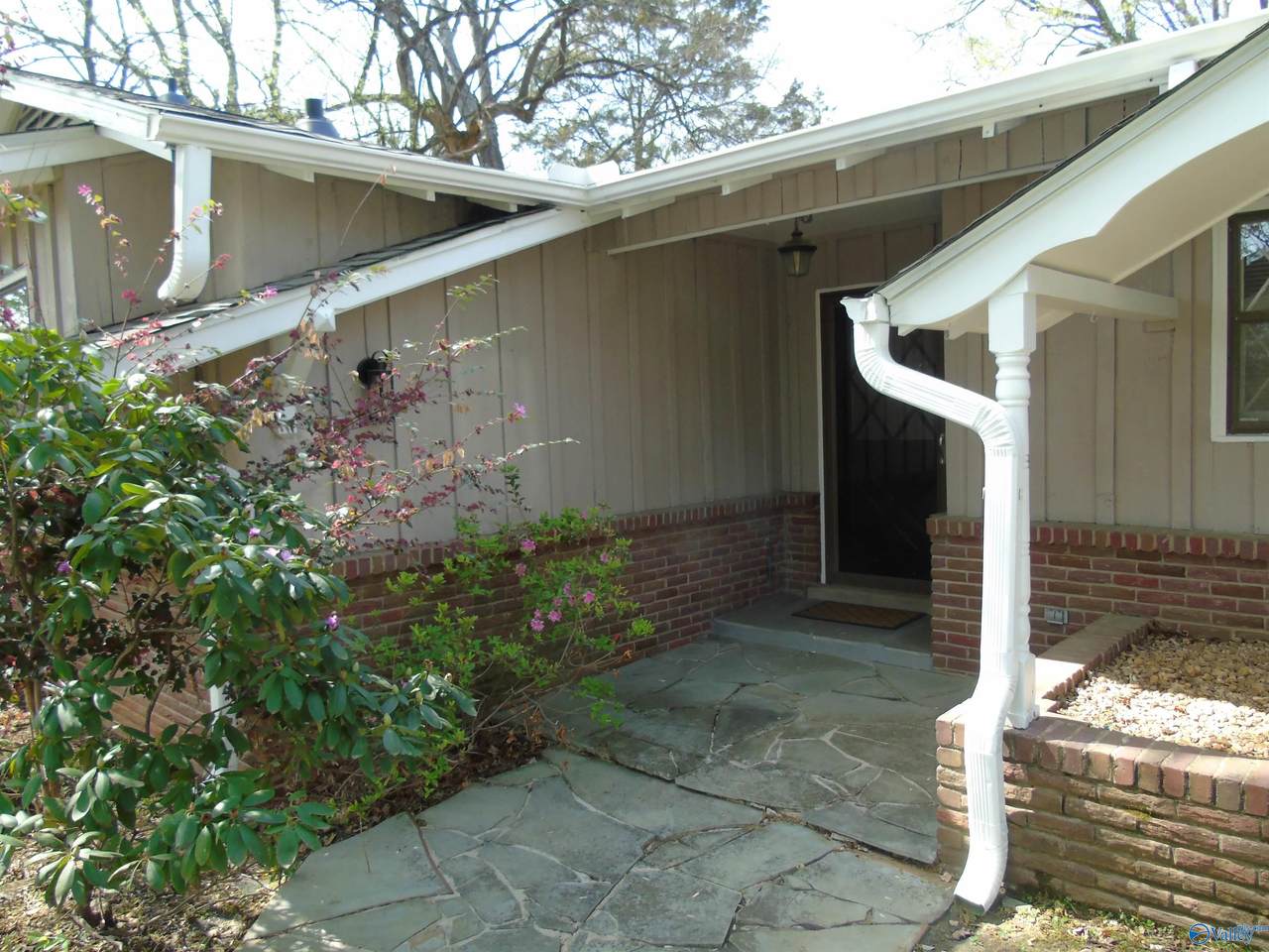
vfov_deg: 54.9
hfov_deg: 69.4
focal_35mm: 25
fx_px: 916
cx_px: 634
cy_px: 476
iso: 160
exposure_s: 1/250
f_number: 3.4
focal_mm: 4.4
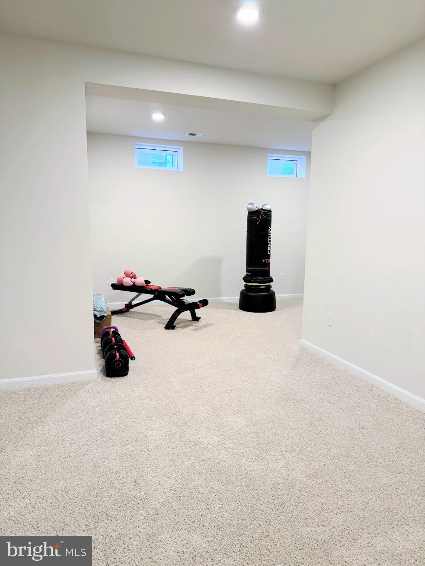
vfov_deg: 71.6
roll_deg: -0.8
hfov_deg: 56.8
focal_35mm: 24
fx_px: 393
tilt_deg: -7.9
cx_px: 212
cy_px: 283
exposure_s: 1/60
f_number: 1.78
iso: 200
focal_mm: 6.76
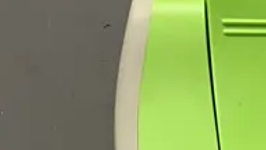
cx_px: 644
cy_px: 450
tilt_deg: -22.8
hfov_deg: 12.3
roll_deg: -1.5
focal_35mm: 138
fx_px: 973
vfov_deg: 7.7
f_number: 1.78
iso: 80
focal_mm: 6.86
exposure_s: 1/100
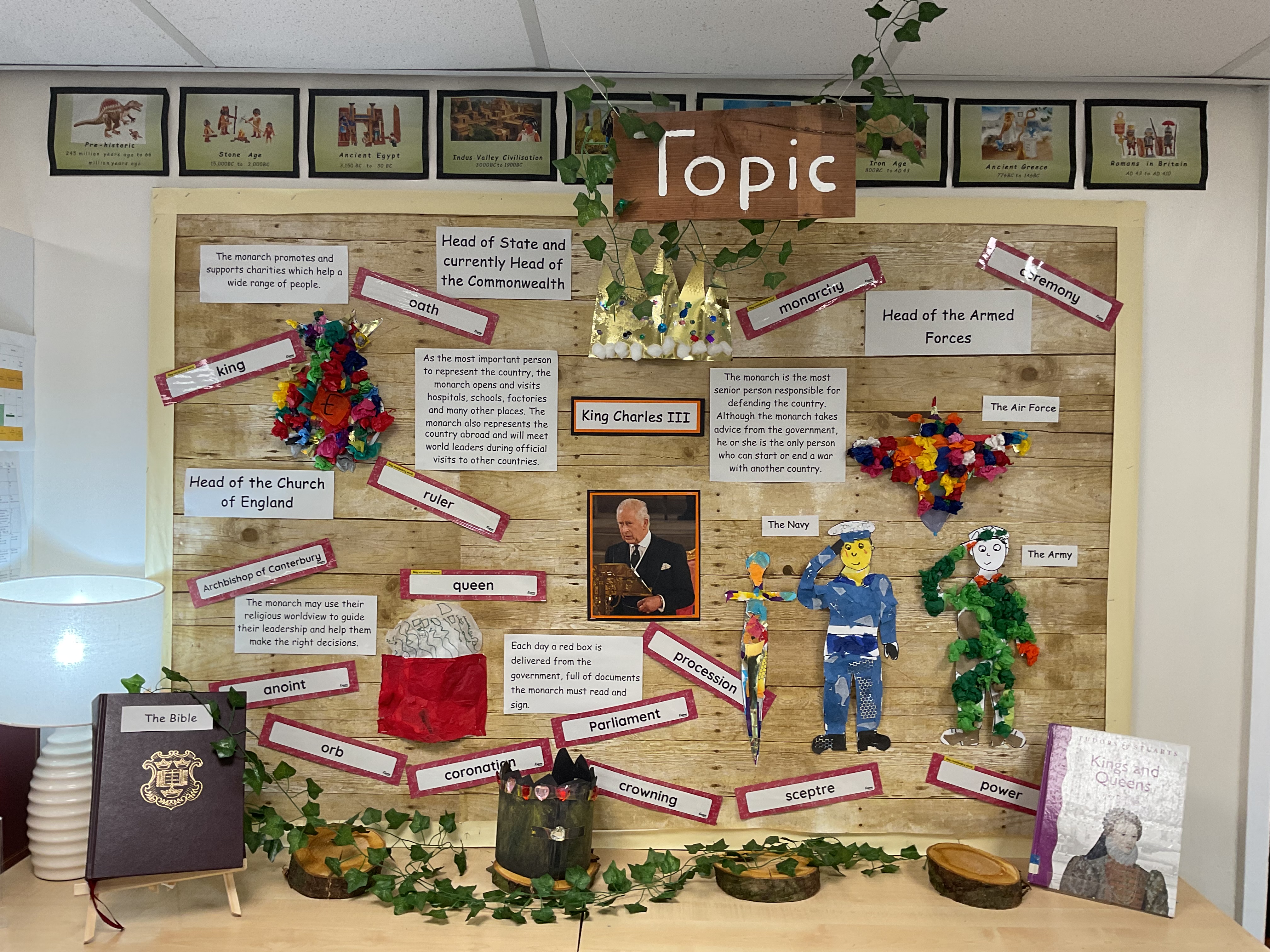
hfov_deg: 61.7
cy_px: 476
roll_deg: -1.6
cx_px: 635
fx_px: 1064
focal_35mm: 29
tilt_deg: -1.8
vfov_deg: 48.2
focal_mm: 3
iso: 50
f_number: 1.8
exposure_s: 1/50
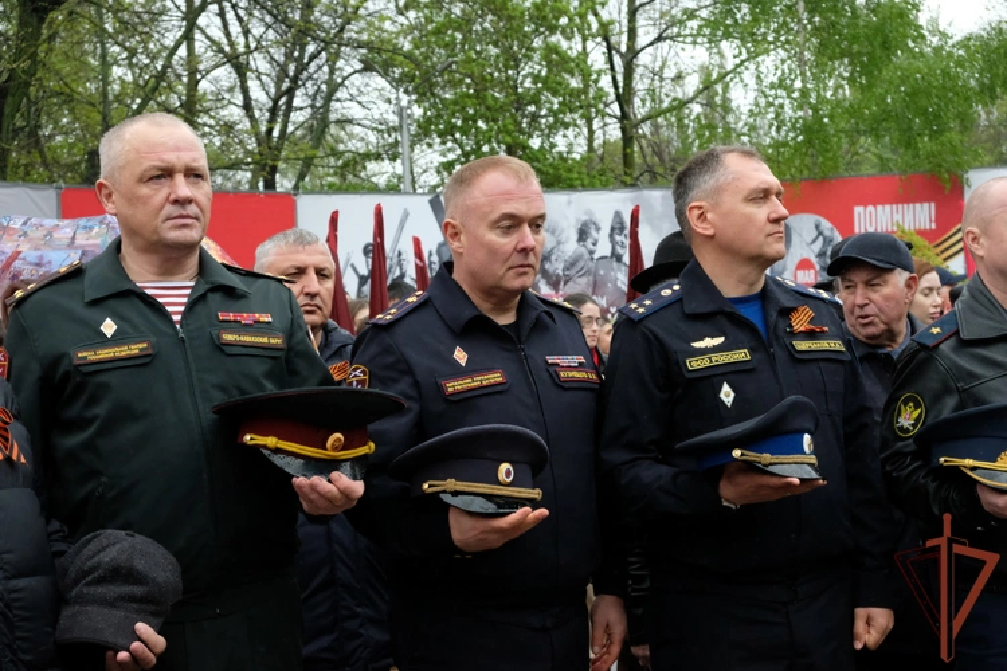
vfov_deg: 27.5
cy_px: 336
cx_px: 504
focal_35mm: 49
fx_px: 1371
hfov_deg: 40.3
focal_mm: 32.9
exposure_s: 1/1700
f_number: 6.4
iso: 4000
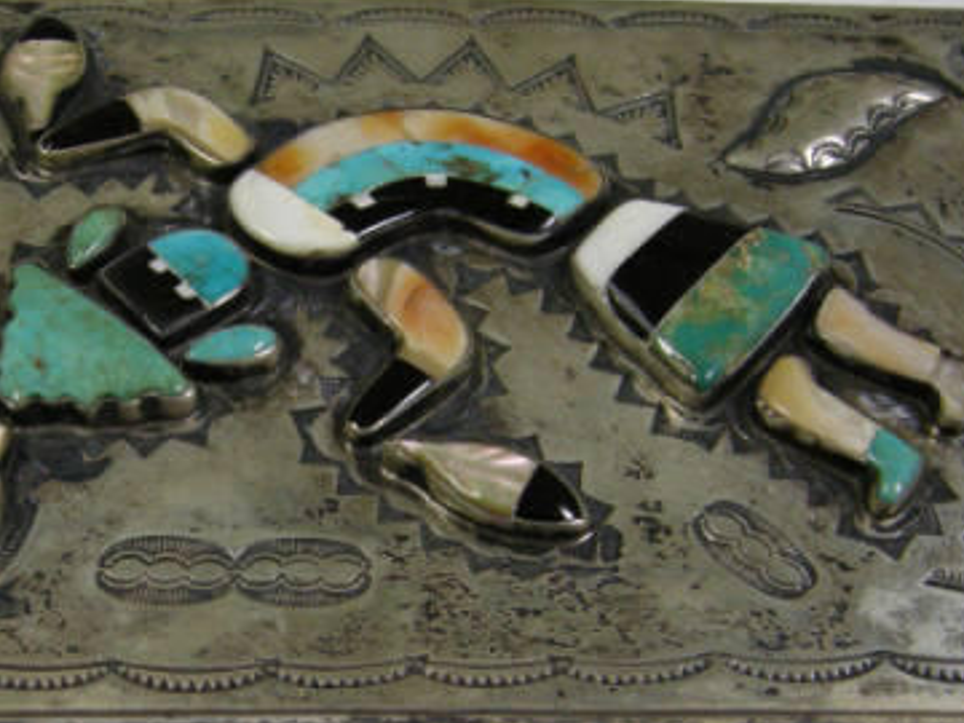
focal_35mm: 80
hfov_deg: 24.3
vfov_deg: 18.3
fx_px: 2228
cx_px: 297
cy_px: 536
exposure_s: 1/72
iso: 188
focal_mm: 7.5
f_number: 2.7
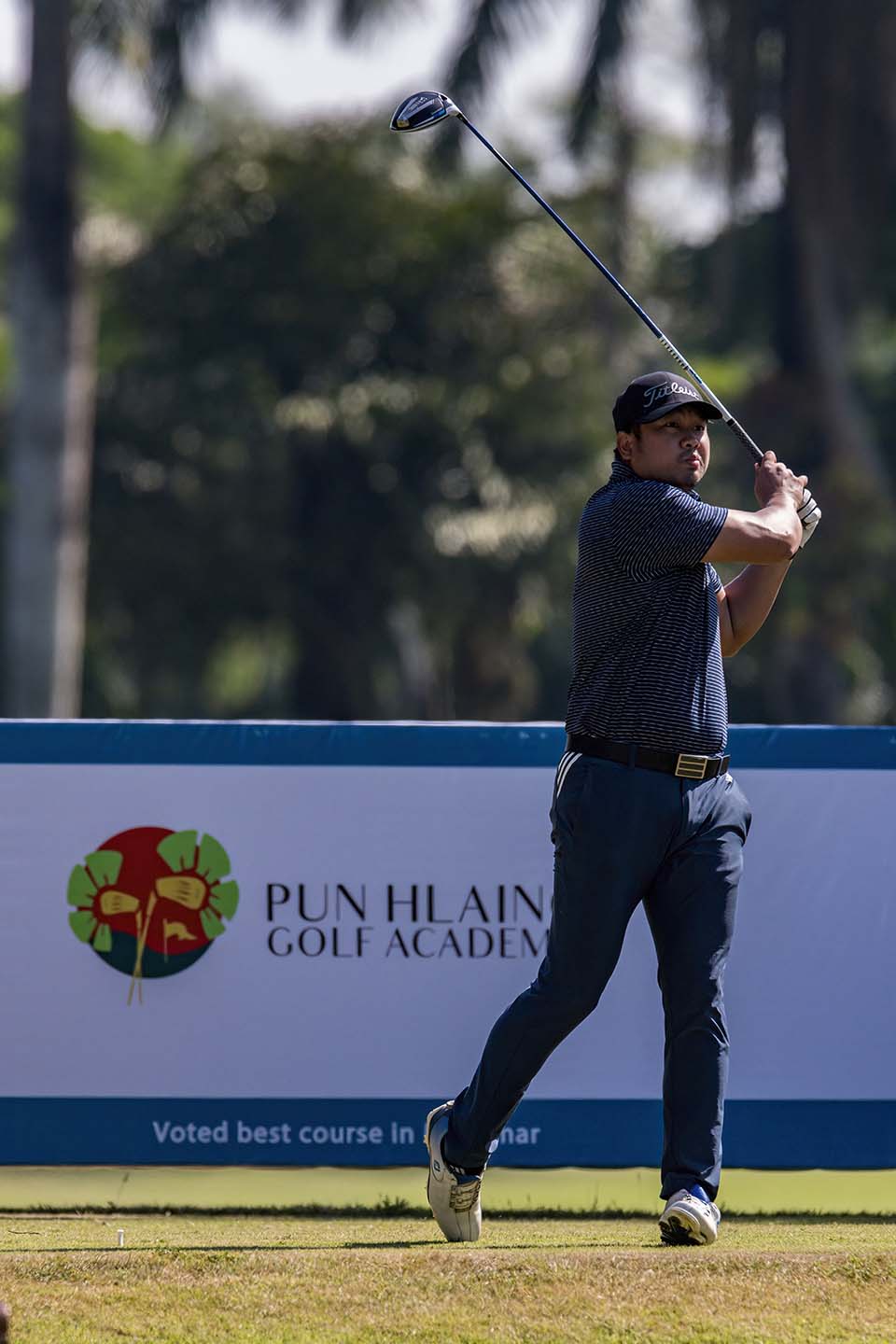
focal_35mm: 650
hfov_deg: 2.1
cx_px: 448
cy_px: 672
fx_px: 24265
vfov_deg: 3.2
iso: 2000
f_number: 8
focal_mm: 650
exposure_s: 1/2500
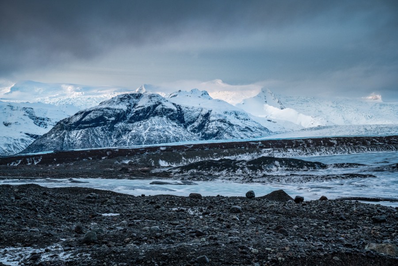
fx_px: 708
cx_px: 199
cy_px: 133
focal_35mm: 64
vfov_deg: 21.2
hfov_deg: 31.4
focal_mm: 64
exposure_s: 1/400
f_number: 9
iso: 1250
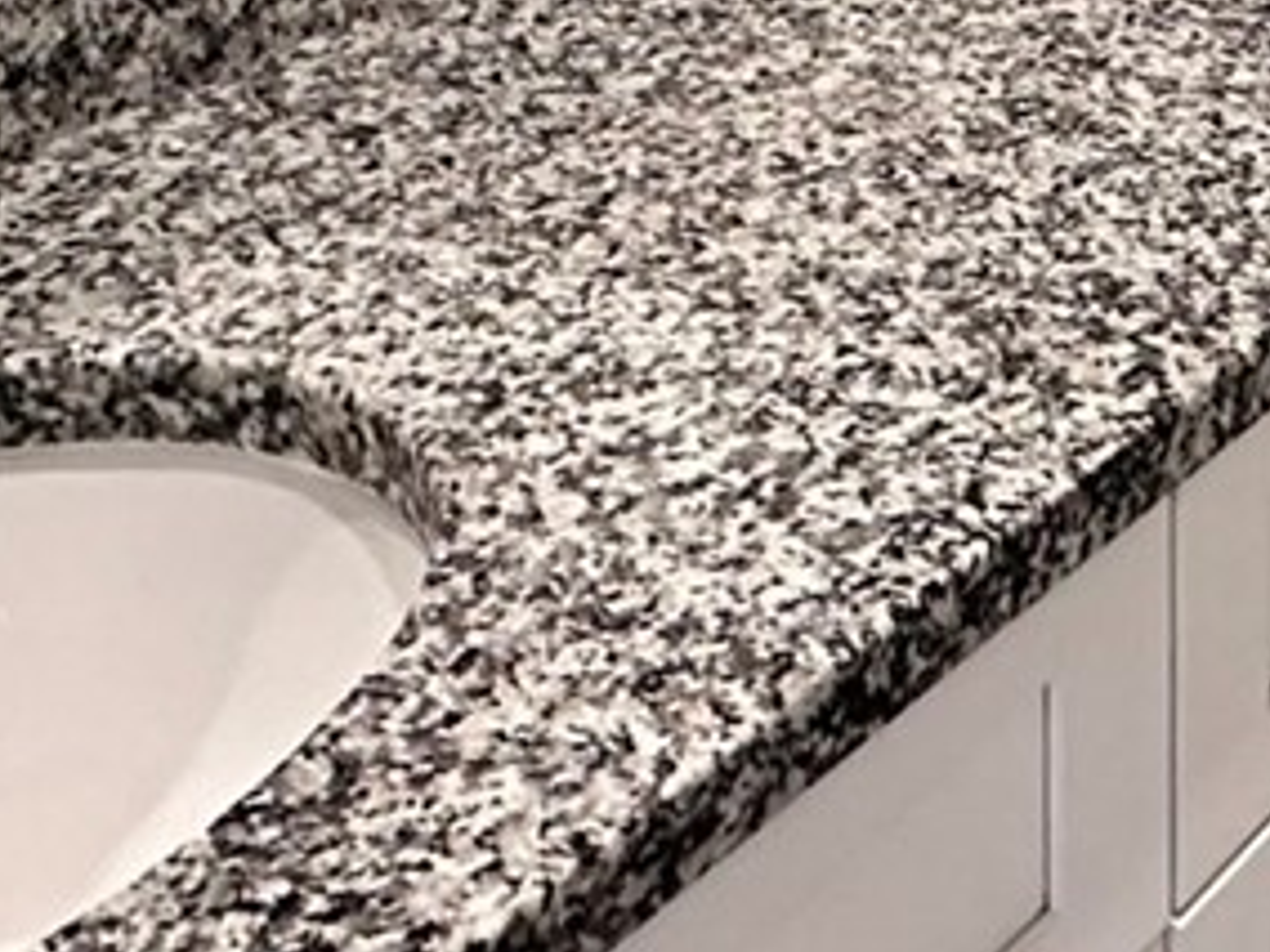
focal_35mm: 79
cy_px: -1082
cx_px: 1444
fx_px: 2898
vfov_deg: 14.6
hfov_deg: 23.0
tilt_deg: +0.2
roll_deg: +0.1
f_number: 2.2
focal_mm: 2.22
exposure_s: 1/120
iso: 400
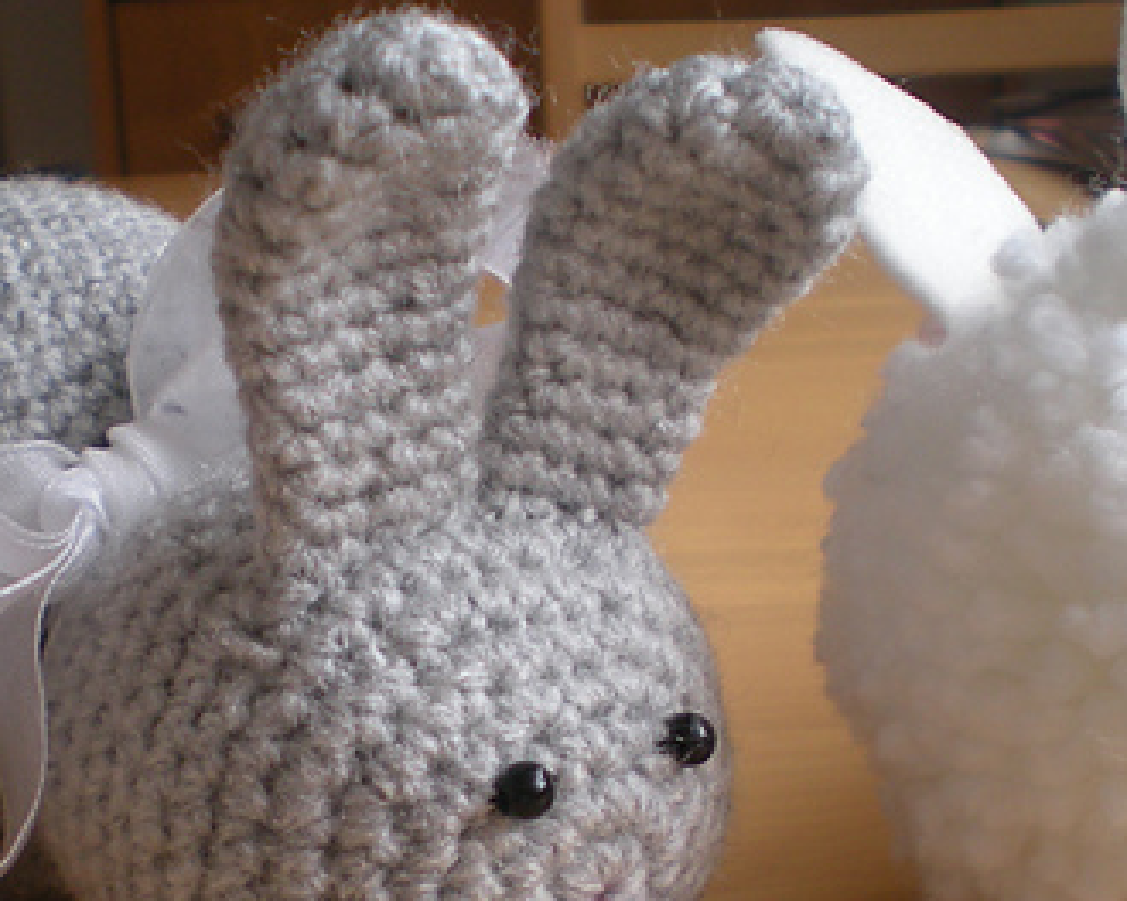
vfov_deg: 21.1
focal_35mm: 72
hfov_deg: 26.4
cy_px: 672
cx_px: 458
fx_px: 2402
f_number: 3.1
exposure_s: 1/66
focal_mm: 6.3
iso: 102
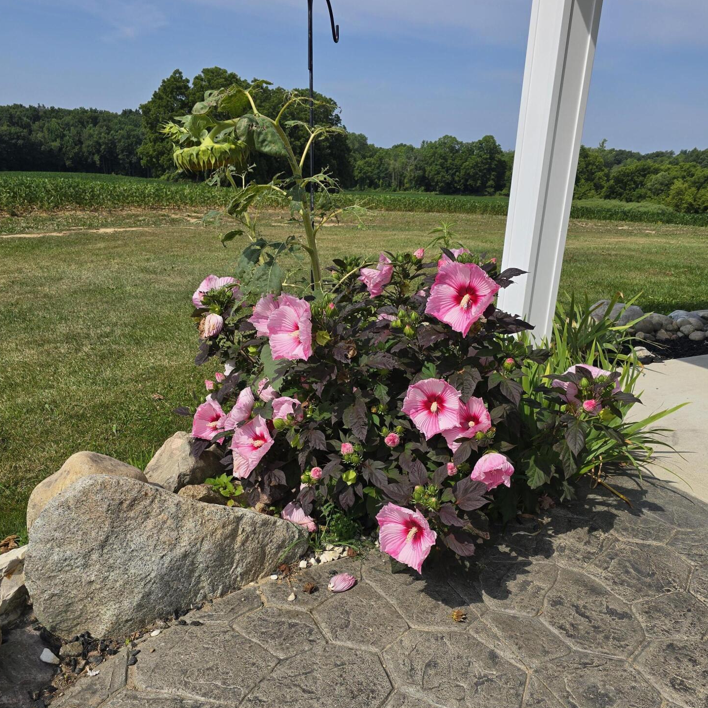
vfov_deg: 56.6
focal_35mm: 28
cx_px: 344
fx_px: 648
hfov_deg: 57.3
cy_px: 446
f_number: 1.7
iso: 12
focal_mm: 6.3
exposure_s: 1/1222
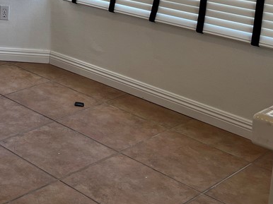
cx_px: -40
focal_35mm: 69
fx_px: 544
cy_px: -25
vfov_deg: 20.2
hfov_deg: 25.7
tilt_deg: -9.1
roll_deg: -0.8
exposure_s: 1/120
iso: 40
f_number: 1.5
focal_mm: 5.7
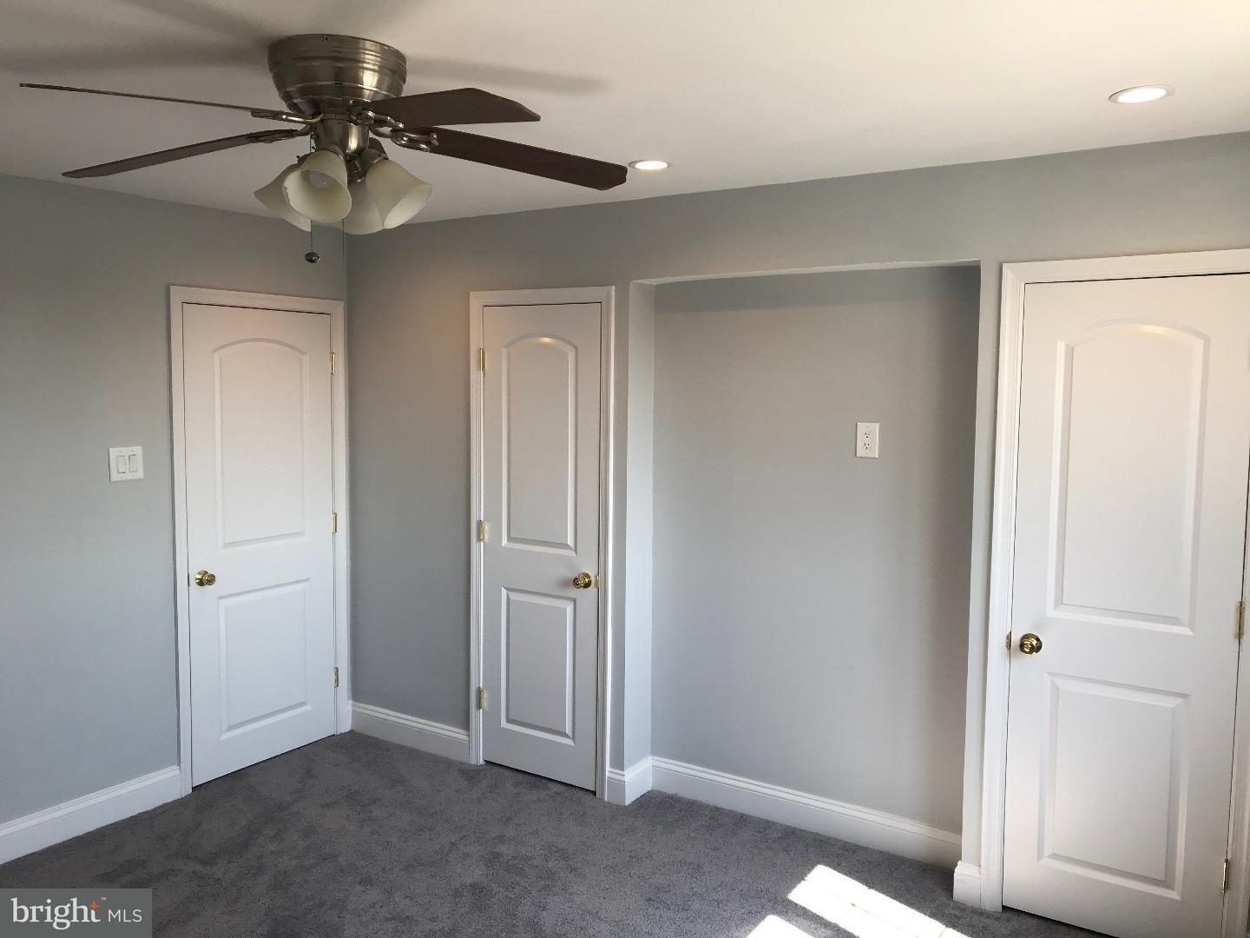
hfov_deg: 63.4
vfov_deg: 49.7
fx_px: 1011
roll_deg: -1.0
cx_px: 625
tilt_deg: -4.6
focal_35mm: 28
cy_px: 469
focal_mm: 3.99
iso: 20
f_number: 1.8
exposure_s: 1/154
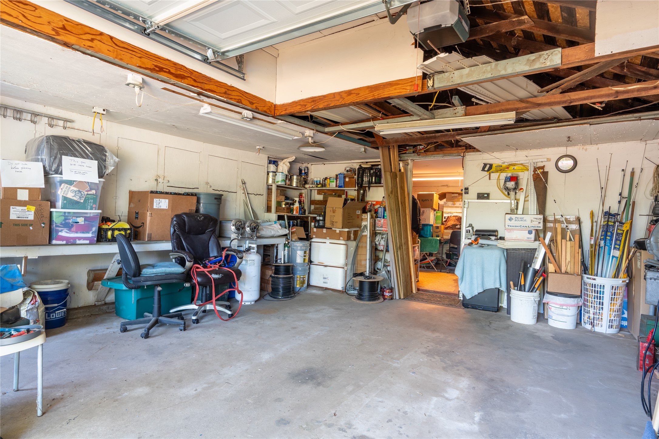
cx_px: 330
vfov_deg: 64.6
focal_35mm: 19
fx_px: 348
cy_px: 220
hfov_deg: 86.9
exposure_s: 1/20
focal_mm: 19
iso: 100
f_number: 10
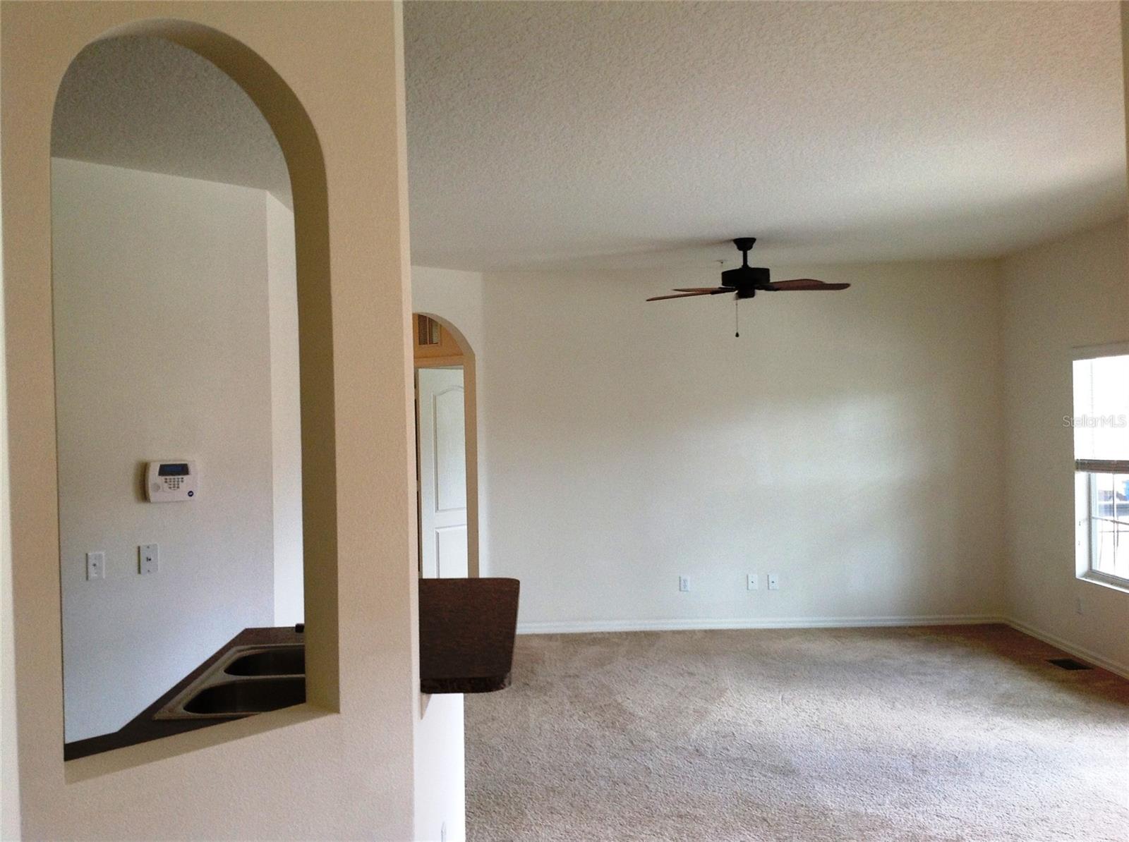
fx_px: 1139
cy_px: 421
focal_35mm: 35
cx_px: 564
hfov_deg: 52.7
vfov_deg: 40.6
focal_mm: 4.28
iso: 80
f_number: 2.4
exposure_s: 1/60
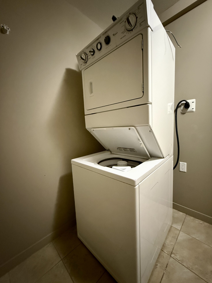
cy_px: 142
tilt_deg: -6.1
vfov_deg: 102.1
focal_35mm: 14
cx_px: 106
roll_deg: +2.9
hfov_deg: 85.7
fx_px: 114
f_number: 2.2
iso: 1600
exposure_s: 1/40
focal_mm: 2.22
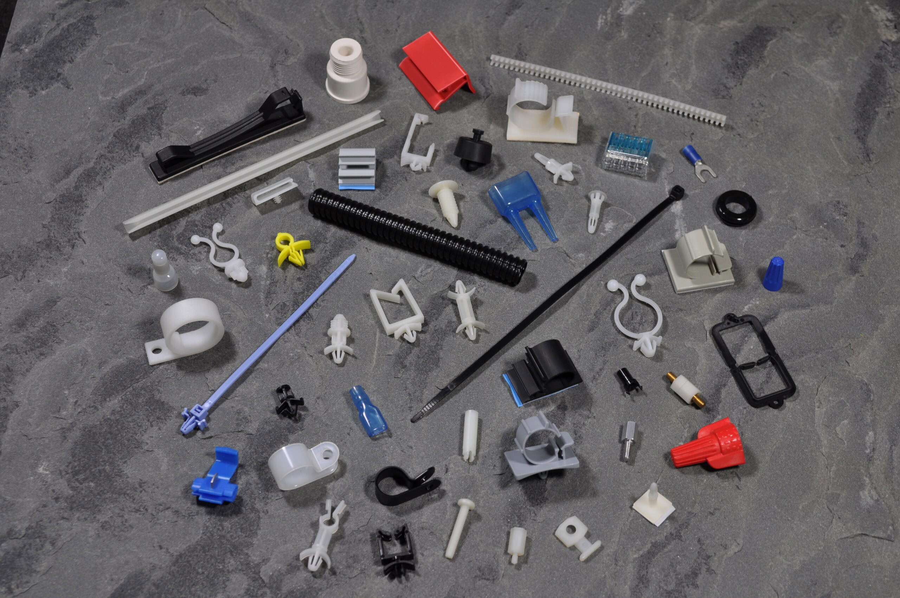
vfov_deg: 22.6
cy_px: 299
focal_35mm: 60
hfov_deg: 33.4
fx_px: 1498
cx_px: 450
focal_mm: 40
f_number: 8
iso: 200
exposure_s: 1/15
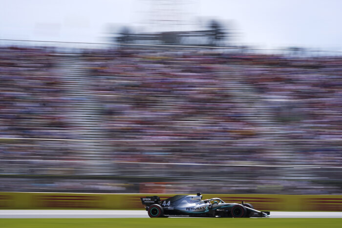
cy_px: 114
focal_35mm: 135
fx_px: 1283
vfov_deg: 10.2
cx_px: 171
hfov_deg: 15.2
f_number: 22
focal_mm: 135
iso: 50
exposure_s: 1/20
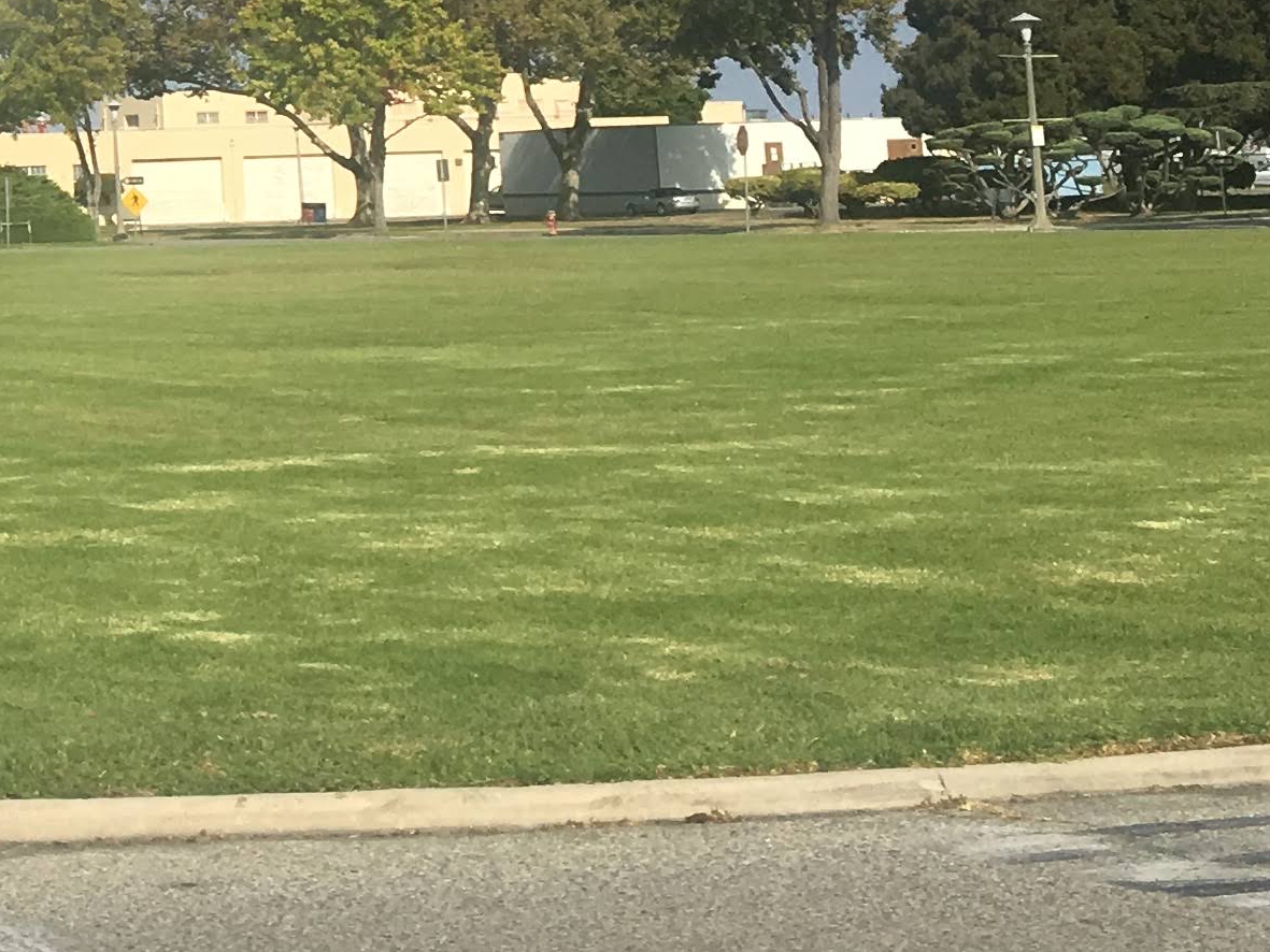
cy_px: -300
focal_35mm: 99
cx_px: -720
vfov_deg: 14.3
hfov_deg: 17.5
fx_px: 3633
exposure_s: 1/2024
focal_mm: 4.15
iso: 25
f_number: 2.2
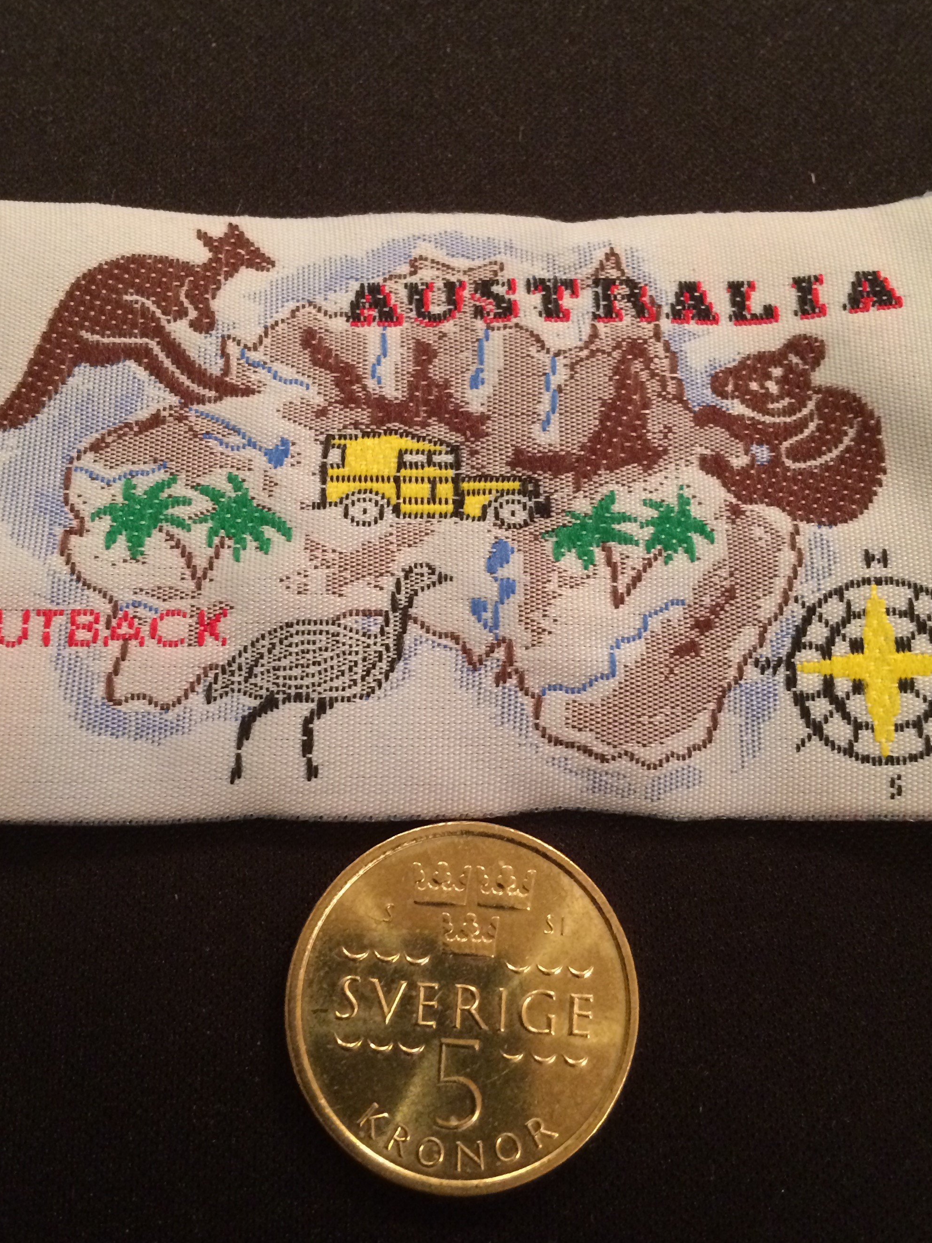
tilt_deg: -71.7
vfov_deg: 51.3
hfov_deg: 39.7
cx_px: 471
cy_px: 579
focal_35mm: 36
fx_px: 1292
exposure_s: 1/25
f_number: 2.2
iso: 320
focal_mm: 4.15
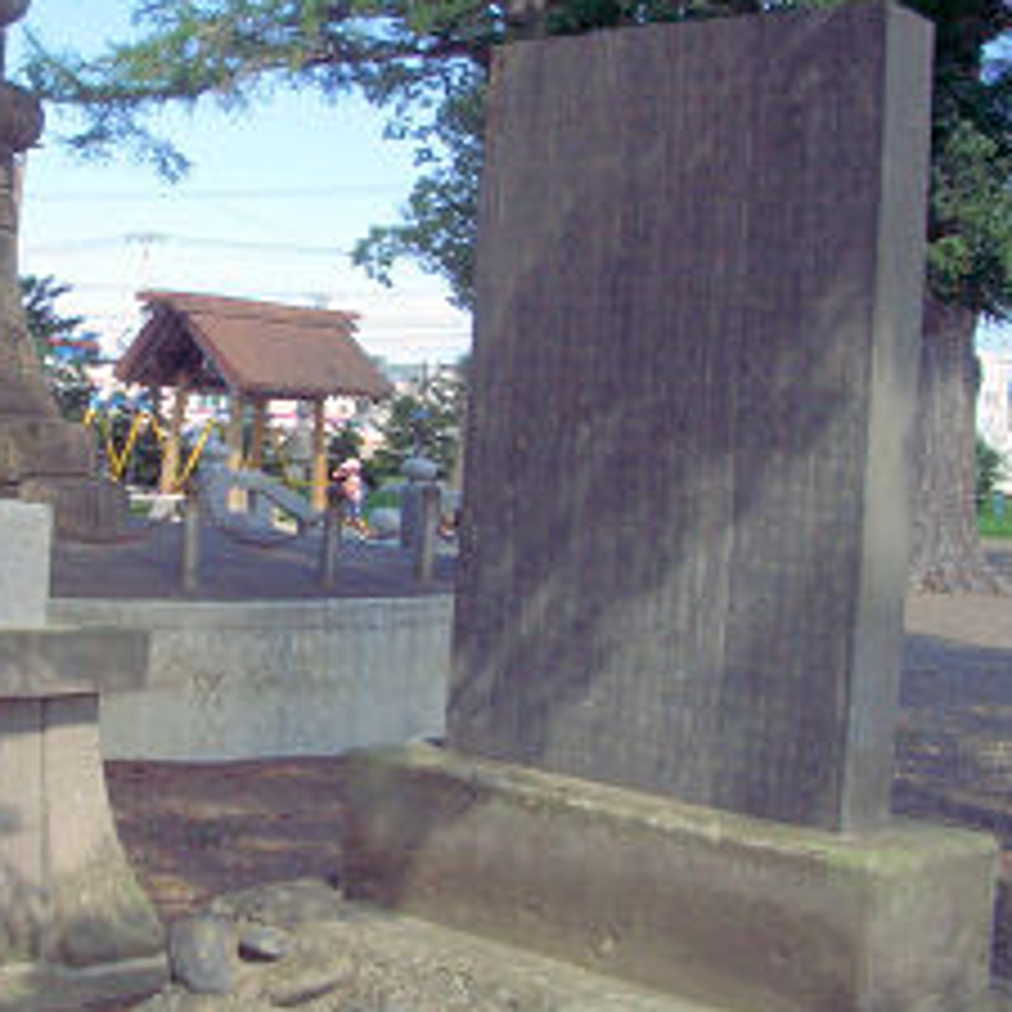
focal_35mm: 58
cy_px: 376
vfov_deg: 29.4
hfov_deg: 28.9
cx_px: 202
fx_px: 1918
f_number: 4.3
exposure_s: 1/320
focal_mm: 5.8
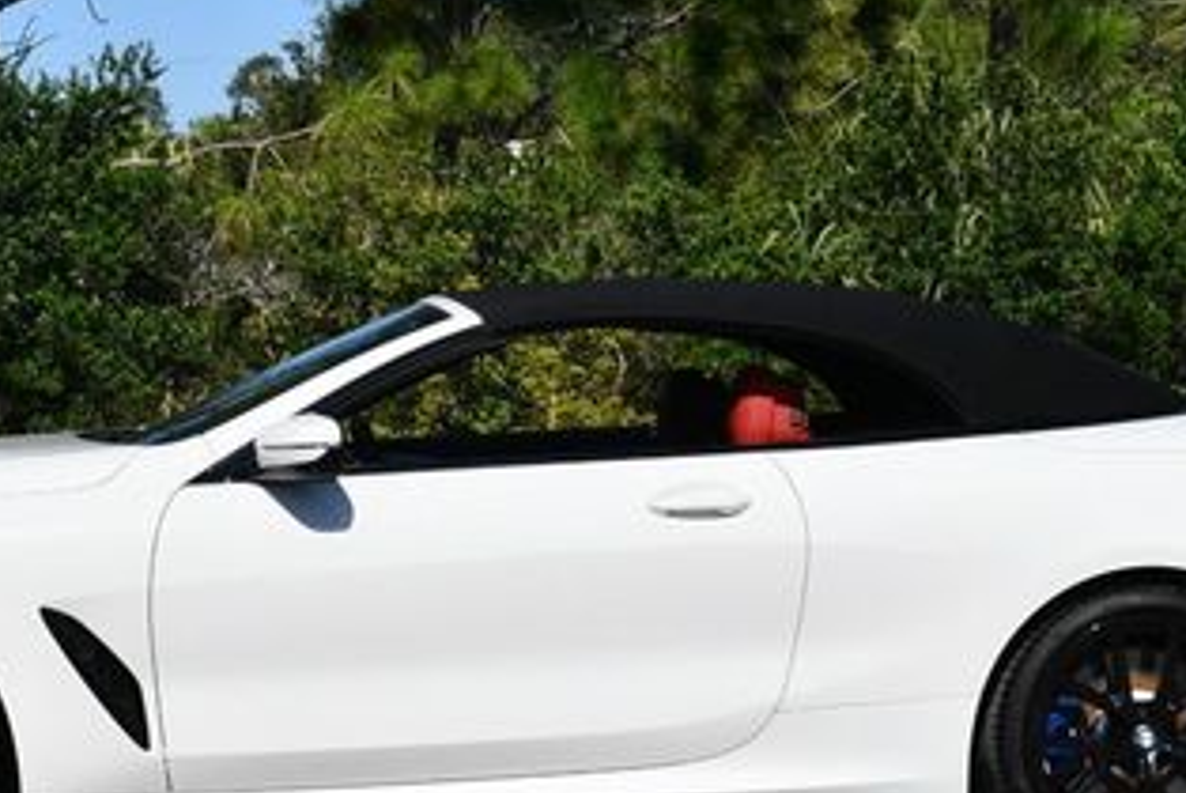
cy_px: 253
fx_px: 3759
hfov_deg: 17.9
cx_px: 446
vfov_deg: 12.0
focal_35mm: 114
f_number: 9
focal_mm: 28
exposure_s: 1/320
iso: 100
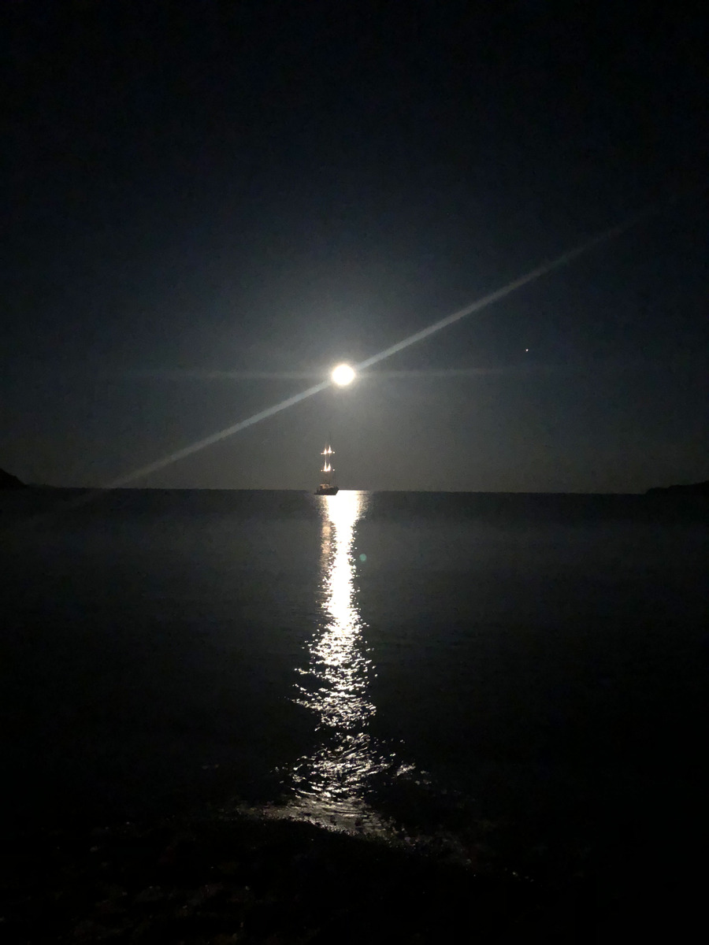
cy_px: 472
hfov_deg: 49.7
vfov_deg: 63.4
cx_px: 354
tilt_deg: +2.7
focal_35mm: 28
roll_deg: -0.4
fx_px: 765
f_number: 1.8
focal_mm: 4
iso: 2000
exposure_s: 1/4
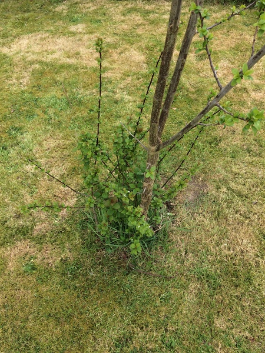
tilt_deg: -53.7
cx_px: 132
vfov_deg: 61.7
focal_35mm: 29
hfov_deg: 48.2
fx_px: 296
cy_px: 176
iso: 32
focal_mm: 4.15
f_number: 2.2
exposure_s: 1/323
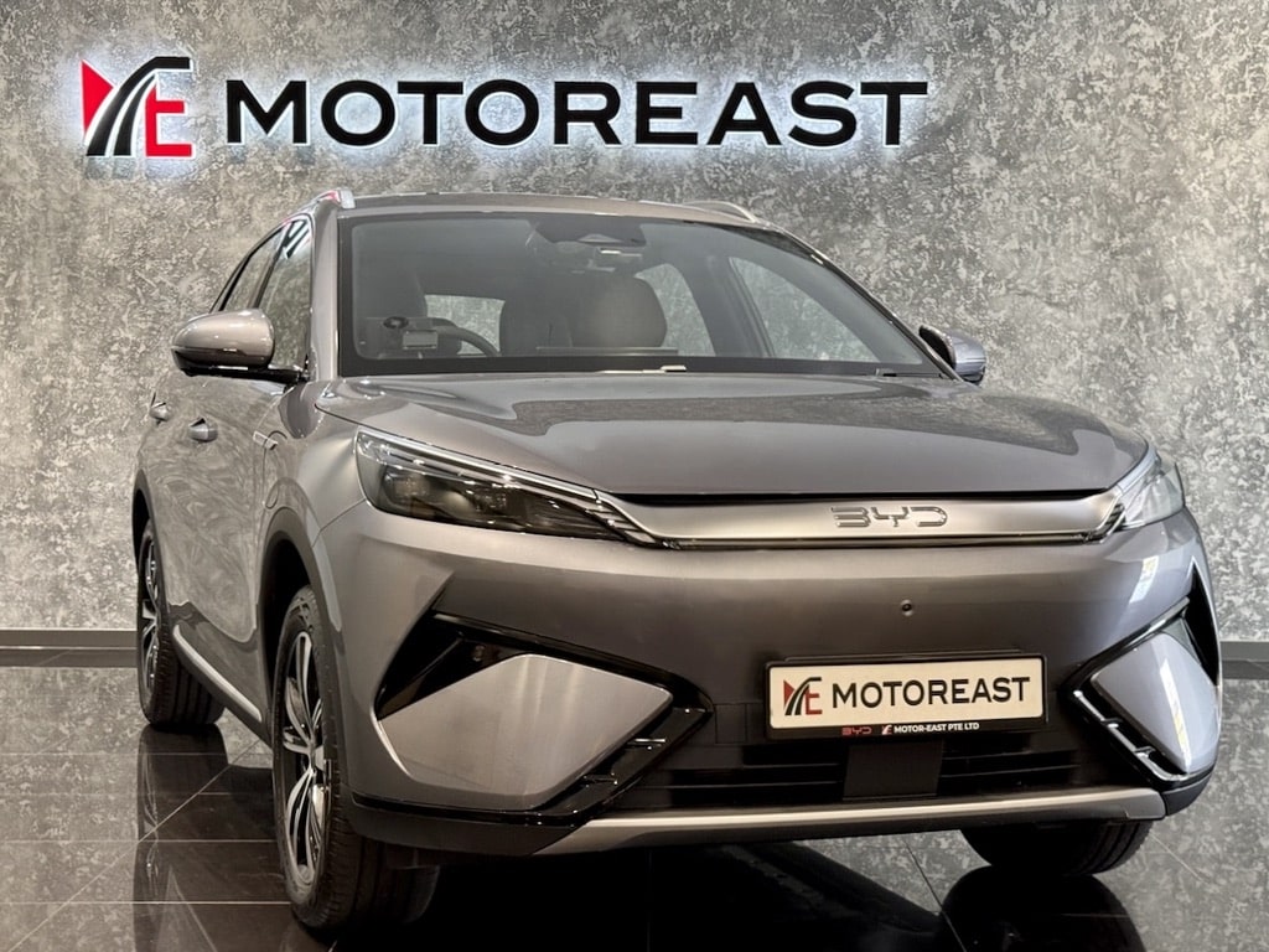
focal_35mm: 48
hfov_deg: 39.7
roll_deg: -0.3
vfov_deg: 30.3
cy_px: 476
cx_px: 634
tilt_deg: -2.9
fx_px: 1760
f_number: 1.78
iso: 250
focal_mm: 6.76
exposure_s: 1/57
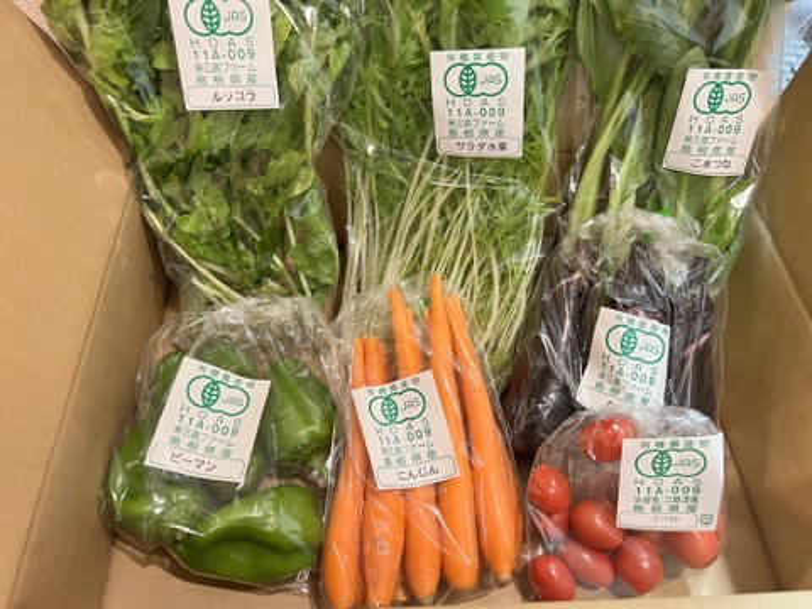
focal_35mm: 26
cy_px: 304
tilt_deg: -52.5
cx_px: 406
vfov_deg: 53.1
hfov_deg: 67.3
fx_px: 610
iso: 500
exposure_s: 1/50
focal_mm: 5.7
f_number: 1.5
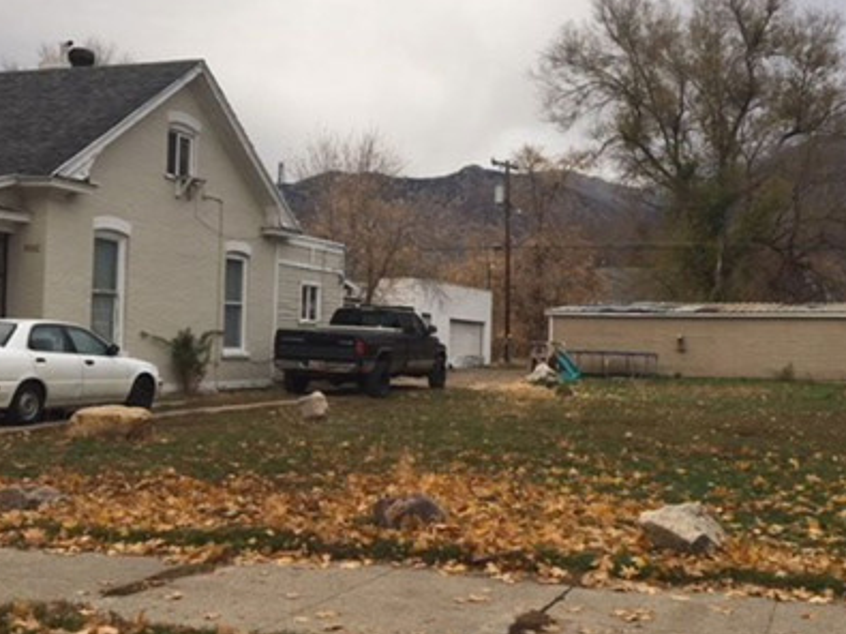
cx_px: 518
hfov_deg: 40.2
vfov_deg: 30.9
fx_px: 1148
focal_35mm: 47
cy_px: 304
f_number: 2.2
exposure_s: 1/561
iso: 25
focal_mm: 4.15
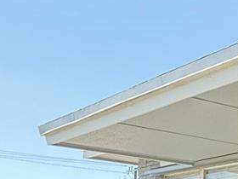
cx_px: 543
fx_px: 550
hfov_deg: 15.6
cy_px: 241
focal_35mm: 80
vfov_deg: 17.2
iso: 64
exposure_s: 1/188
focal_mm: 2.22
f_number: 2.2
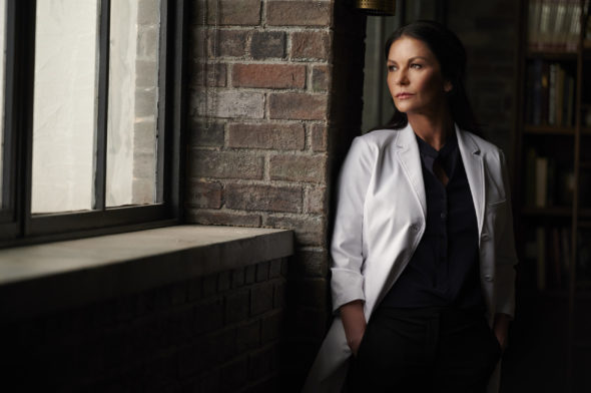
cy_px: 196
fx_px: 1558
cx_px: 296
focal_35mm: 95
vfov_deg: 14.4
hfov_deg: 21.5
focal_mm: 95
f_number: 2.8
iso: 1600
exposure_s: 1/1600
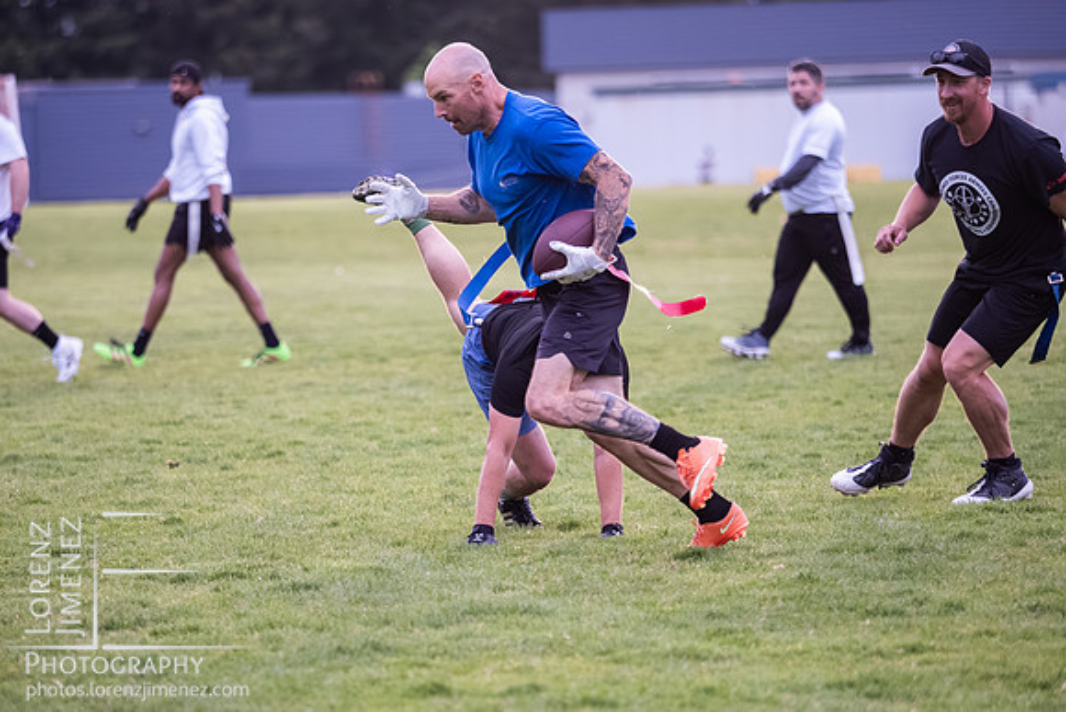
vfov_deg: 4.4
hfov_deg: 6.6
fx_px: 9241
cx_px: 533
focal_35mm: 312
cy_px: 401
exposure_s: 1/1250
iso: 2000
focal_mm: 150
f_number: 2.8
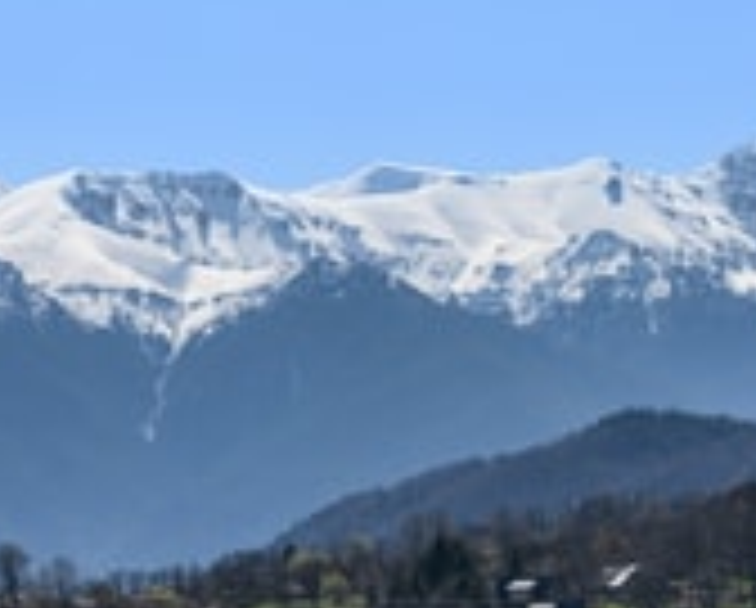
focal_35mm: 284
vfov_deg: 5.5
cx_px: 356
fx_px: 6365
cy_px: 182
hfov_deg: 6.8
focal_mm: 102
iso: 64
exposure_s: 1/800
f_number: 8
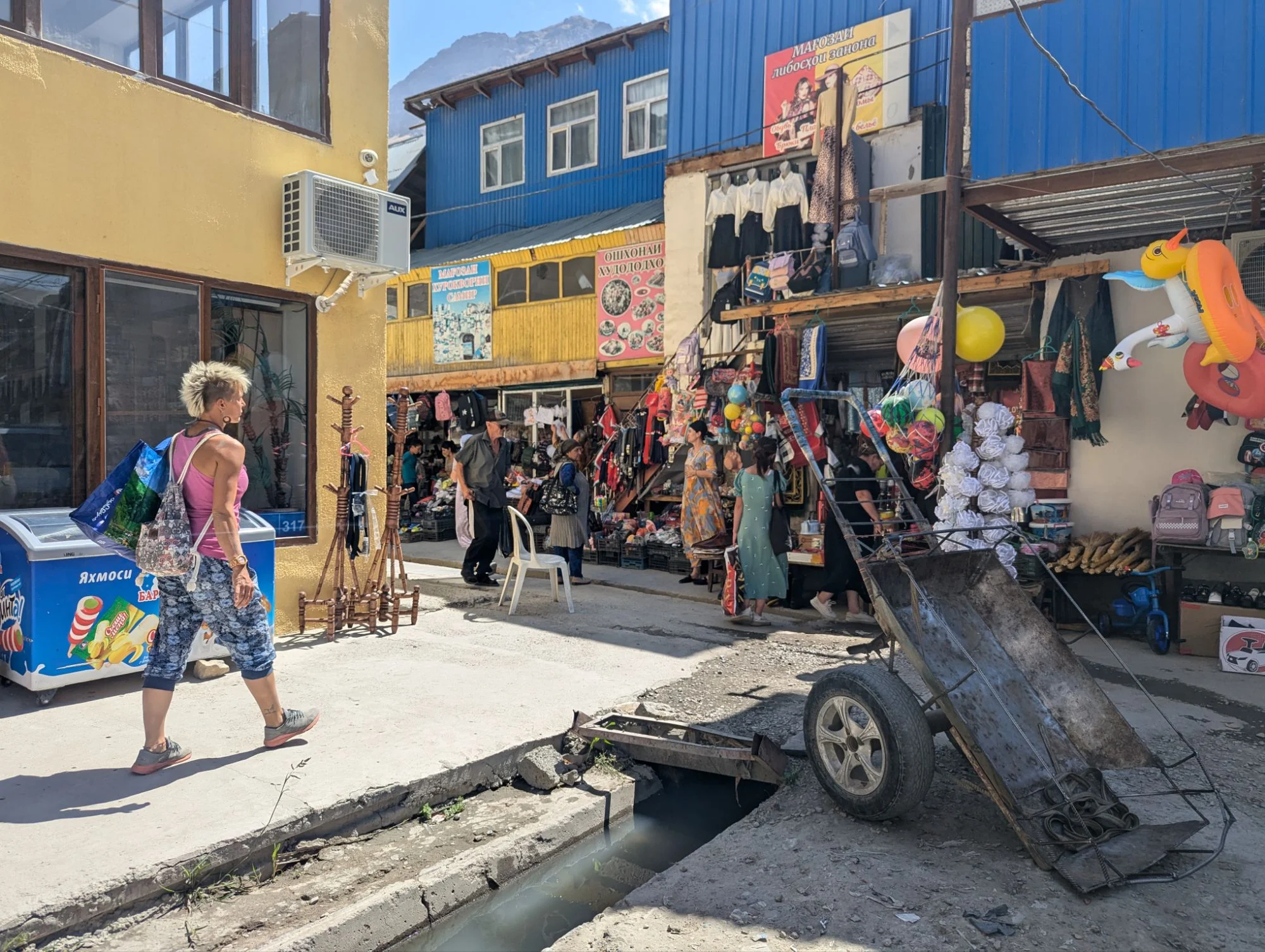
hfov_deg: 71.5
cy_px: 476
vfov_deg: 56.9
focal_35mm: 24
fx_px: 878
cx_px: 632
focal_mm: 6.81
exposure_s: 1/1667
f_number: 1.85
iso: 48
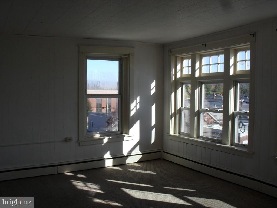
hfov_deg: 52.6
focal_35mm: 35
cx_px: 138
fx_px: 280
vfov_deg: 40.7
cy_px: 104
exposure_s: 1/90
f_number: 8.4
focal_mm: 6.3
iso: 100
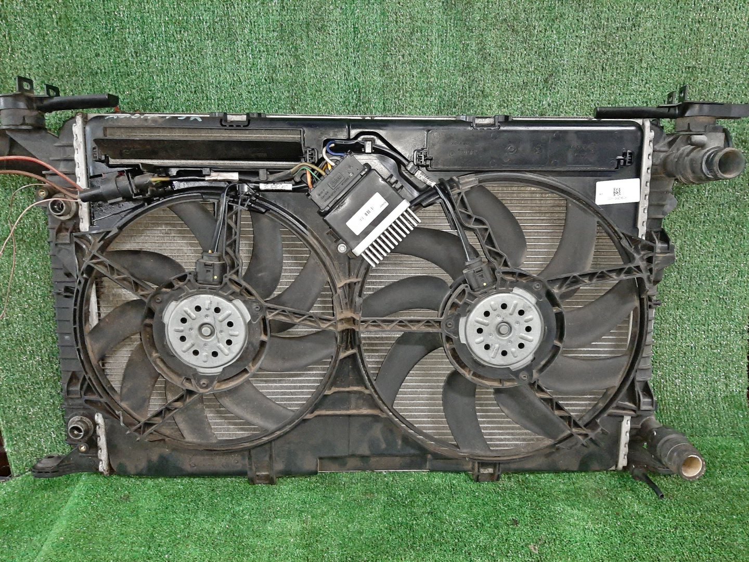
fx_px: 563
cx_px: 374
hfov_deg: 67.3
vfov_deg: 53.1
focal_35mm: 26
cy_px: 281
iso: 402
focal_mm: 3.93
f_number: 1.7
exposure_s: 1/25
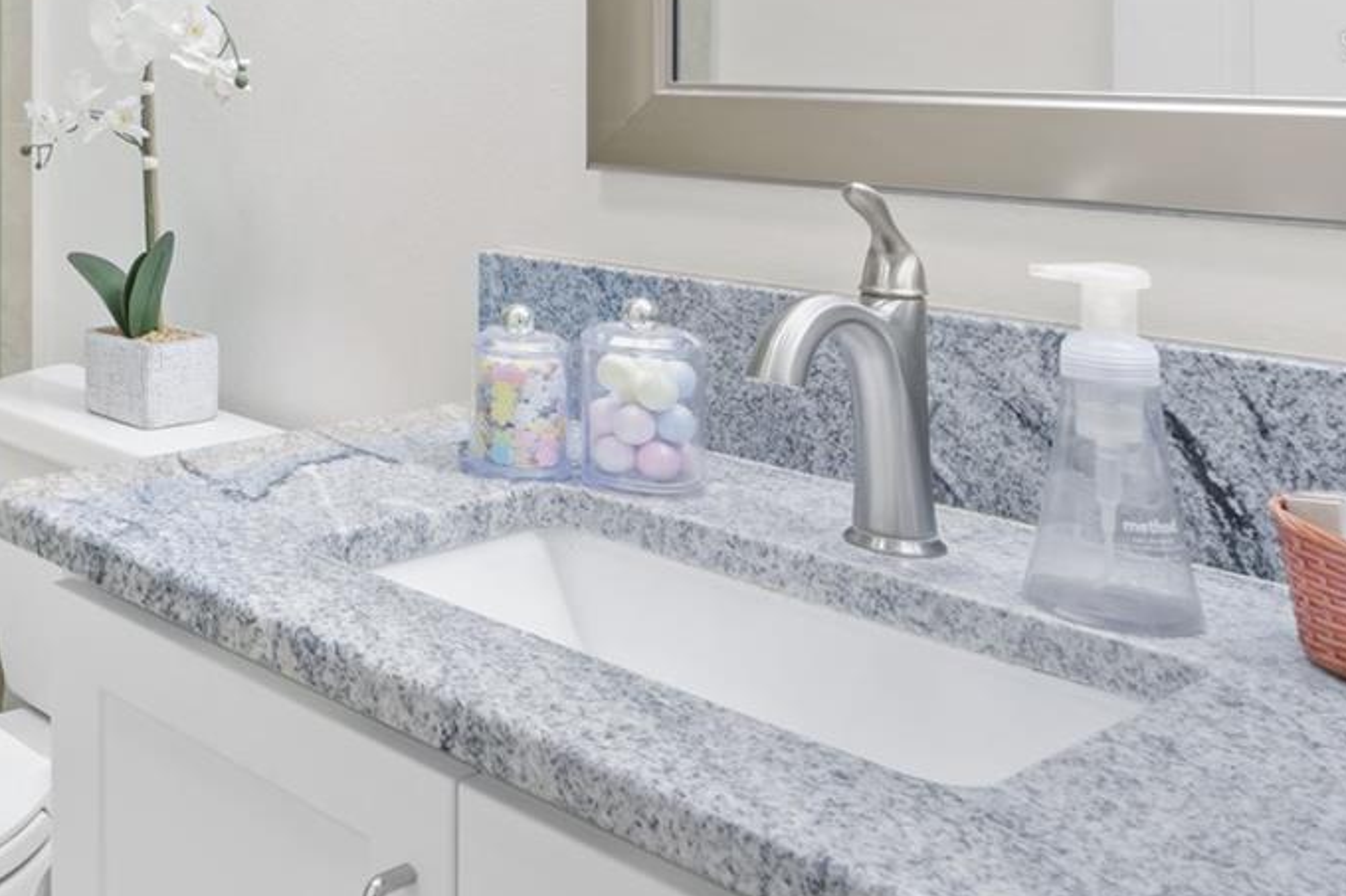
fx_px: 1495
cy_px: 45
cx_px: -67
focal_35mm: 40
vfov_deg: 31.4
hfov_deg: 40.8
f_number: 9
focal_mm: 17
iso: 400
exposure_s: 1/3
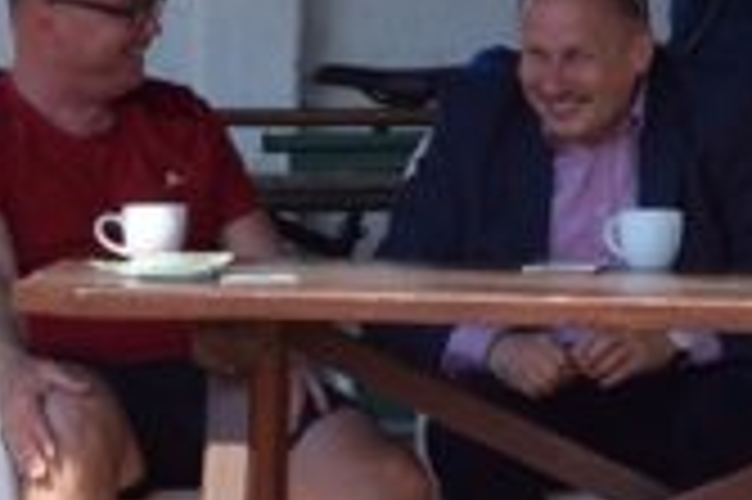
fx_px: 15157
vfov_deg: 1.9
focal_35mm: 726
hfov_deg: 2.8
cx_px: 414
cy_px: 198
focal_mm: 105
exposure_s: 1/1600
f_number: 6.3
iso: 400
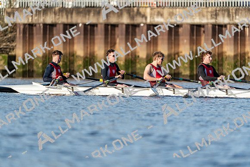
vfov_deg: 2.3
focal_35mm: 600
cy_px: 84
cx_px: 125
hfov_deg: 3.4
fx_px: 4167
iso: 500
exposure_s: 1/2000
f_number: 6.3
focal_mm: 600
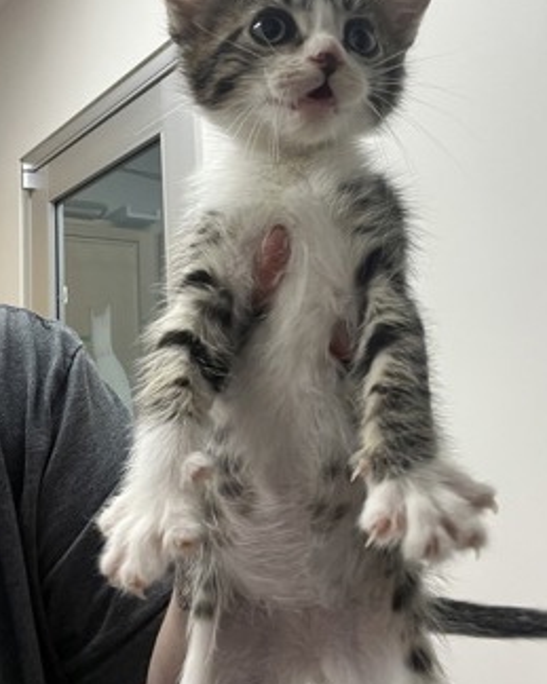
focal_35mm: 38
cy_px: 262
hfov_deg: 39.1
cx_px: 280
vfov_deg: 47.6
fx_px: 769
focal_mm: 2.71
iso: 100
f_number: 2.2
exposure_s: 1/60
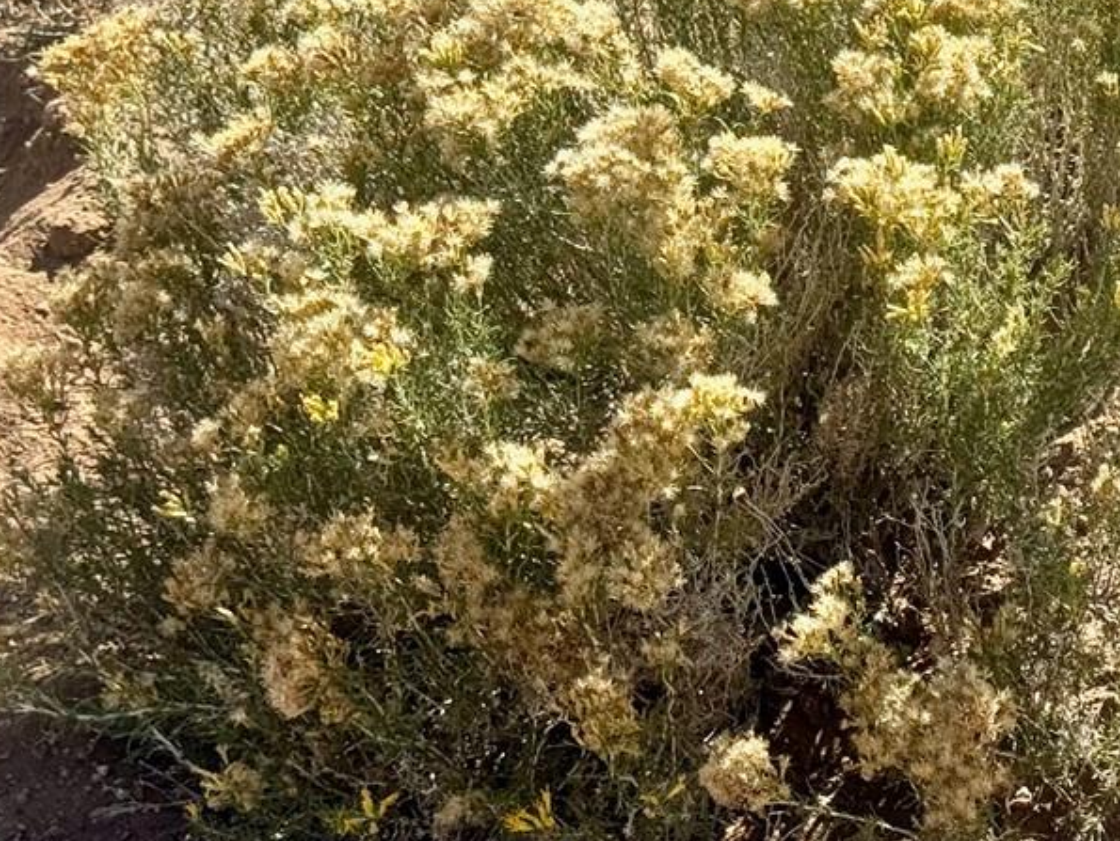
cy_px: 51
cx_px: 1451
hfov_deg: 14.6
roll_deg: -4.4
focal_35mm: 129
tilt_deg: -23.1
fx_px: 4176
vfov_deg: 11.4
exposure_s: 1/3425
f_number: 1.78
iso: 64
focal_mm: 6.76
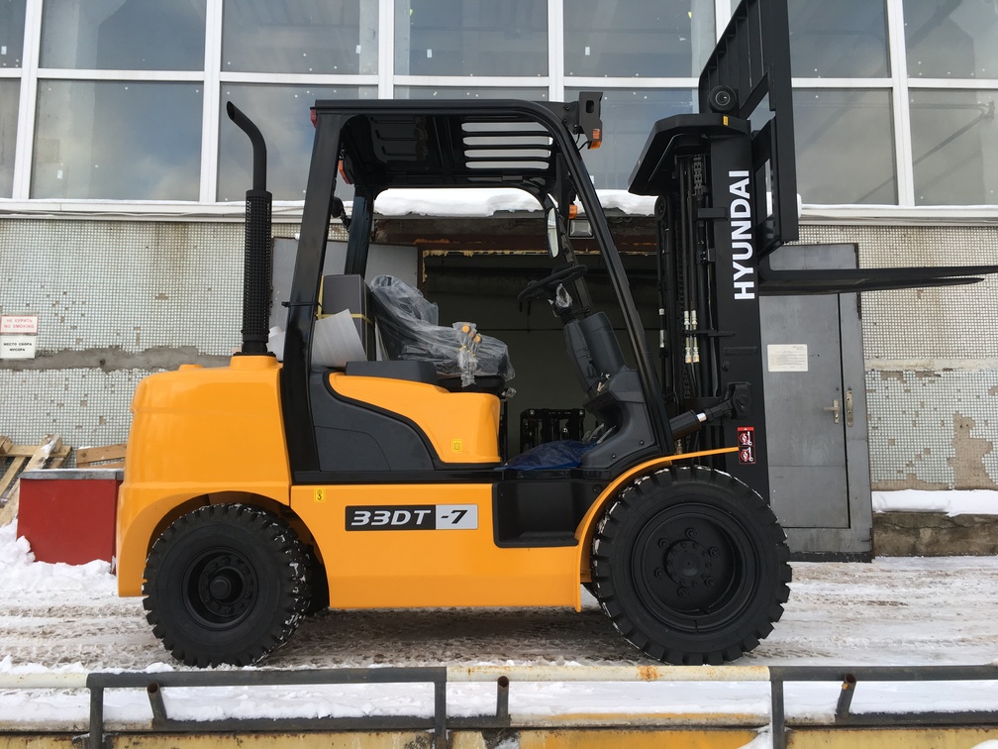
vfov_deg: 48.2
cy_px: 374
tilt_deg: +4.9
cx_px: 499
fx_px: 836
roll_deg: +0.6
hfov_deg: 61.7
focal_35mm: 29
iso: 25
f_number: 2.2
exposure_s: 1/100
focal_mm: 4.15
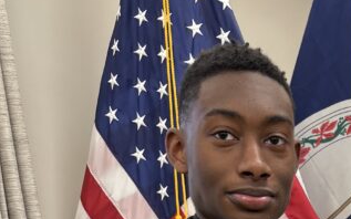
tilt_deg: -16.2
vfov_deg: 11.9
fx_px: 851
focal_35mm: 89
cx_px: 382
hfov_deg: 22.1
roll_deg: +1.8
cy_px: 523
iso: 80
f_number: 1.6
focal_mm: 5.96
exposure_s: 1/60
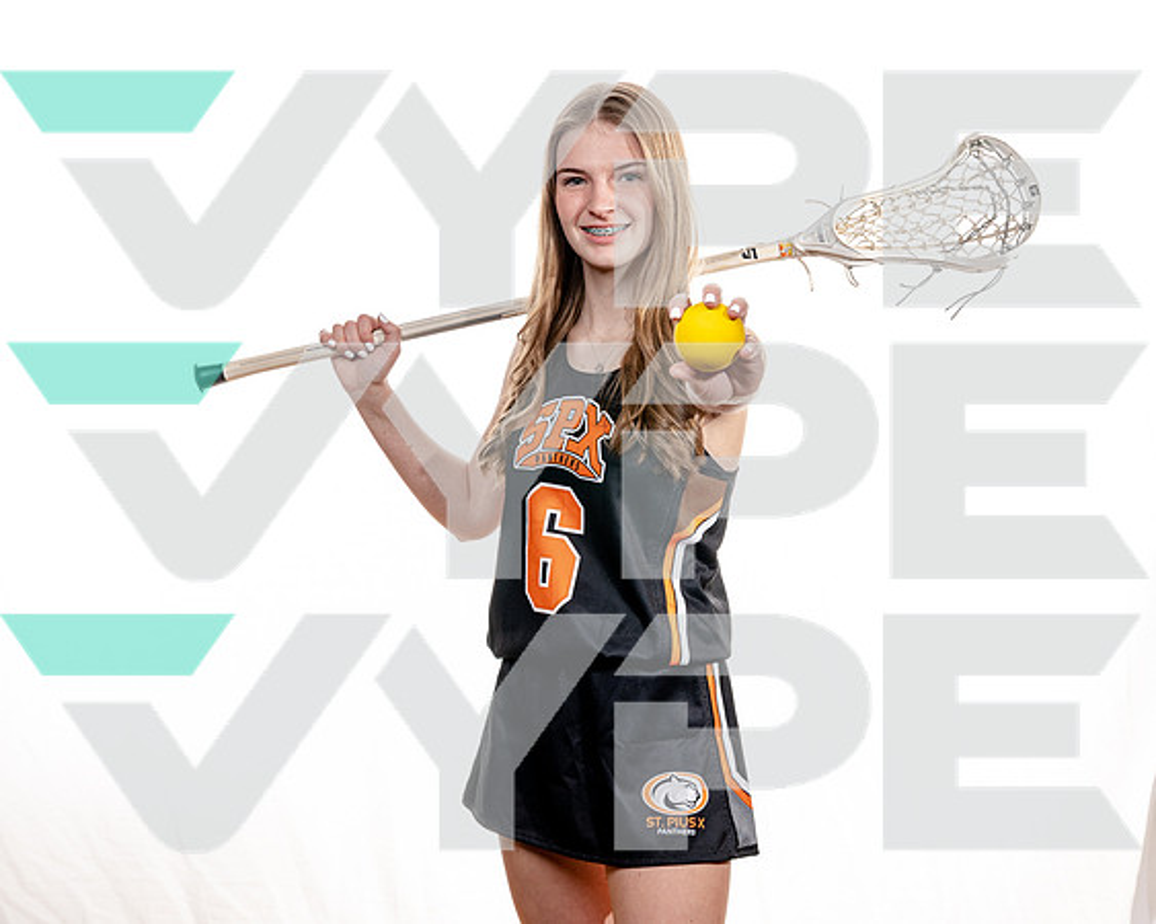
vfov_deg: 26.0
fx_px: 2001
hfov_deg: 32.2
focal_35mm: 58
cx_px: 564
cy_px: 464
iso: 160
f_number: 8
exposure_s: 1/250
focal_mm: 49
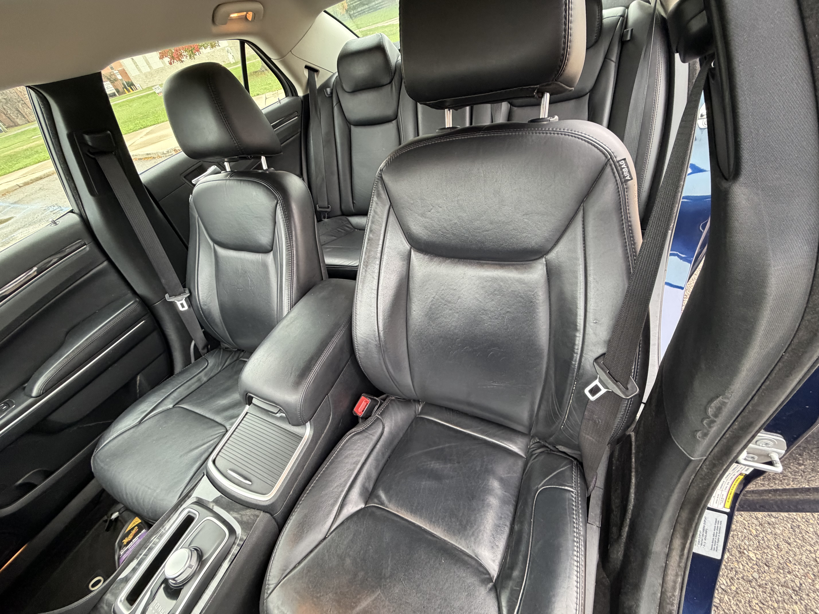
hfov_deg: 102.1
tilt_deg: -40.7
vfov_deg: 85.7
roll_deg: +16.0
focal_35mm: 14
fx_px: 331
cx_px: 410
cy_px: 307
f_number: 2.2
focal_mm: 2.22
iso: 320
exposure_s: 1/60
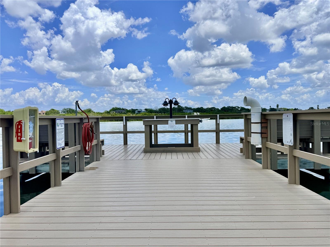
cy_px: 124
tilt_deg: -0.9
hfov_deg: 71.6
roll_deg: +0.7
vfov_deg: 56.8
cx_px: 165
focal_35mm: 24
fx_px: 229
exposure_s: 1/8130
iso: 80
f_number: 1.78
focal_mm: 6.76
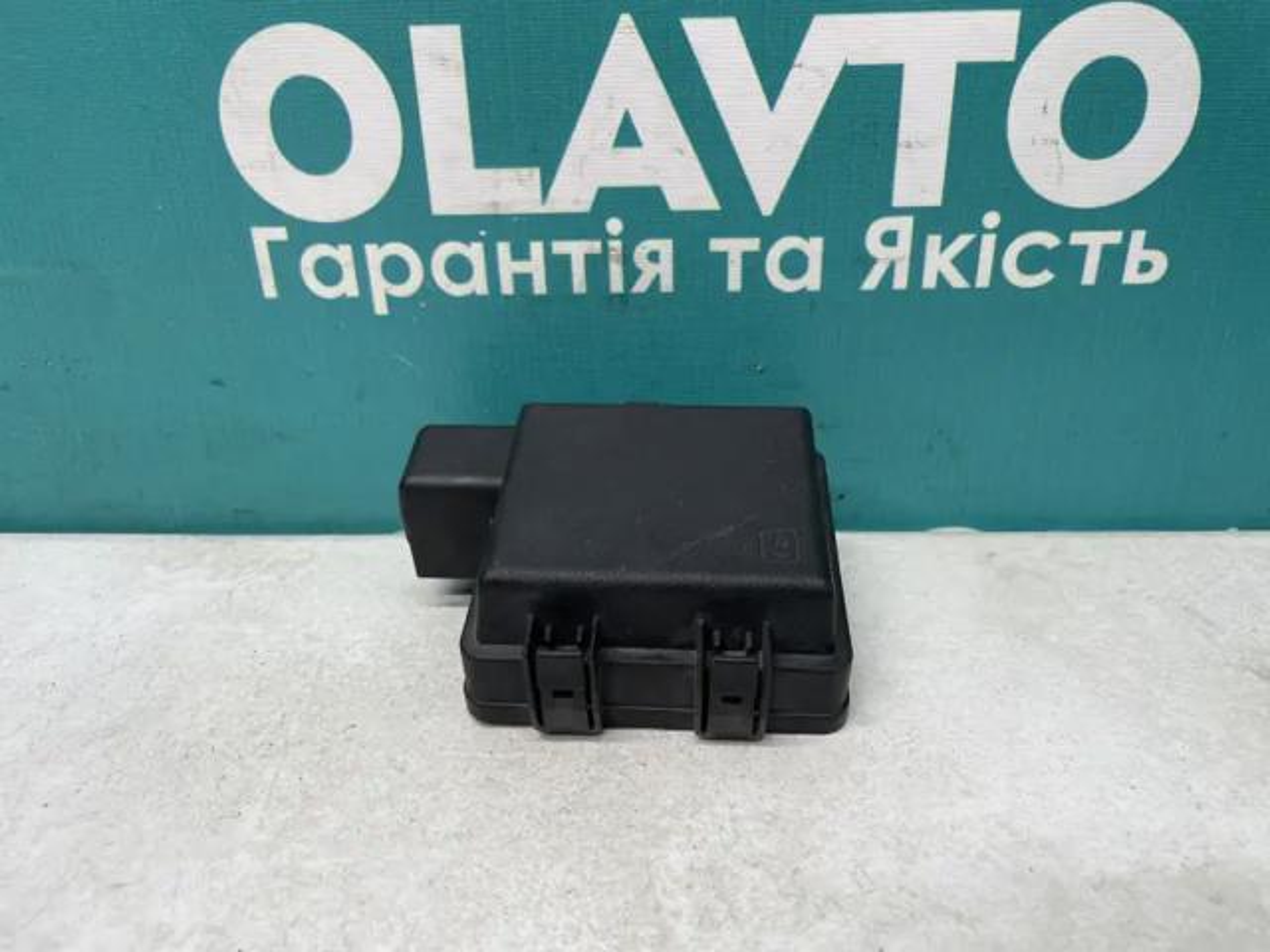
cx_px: 635
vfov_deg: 53.1
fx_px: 954
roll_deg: +2.2
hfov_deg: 67.3
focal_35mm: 26
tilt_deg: -26.4
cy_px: 476
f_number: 1.6
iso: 80
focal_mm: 4.2
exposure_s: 1/100
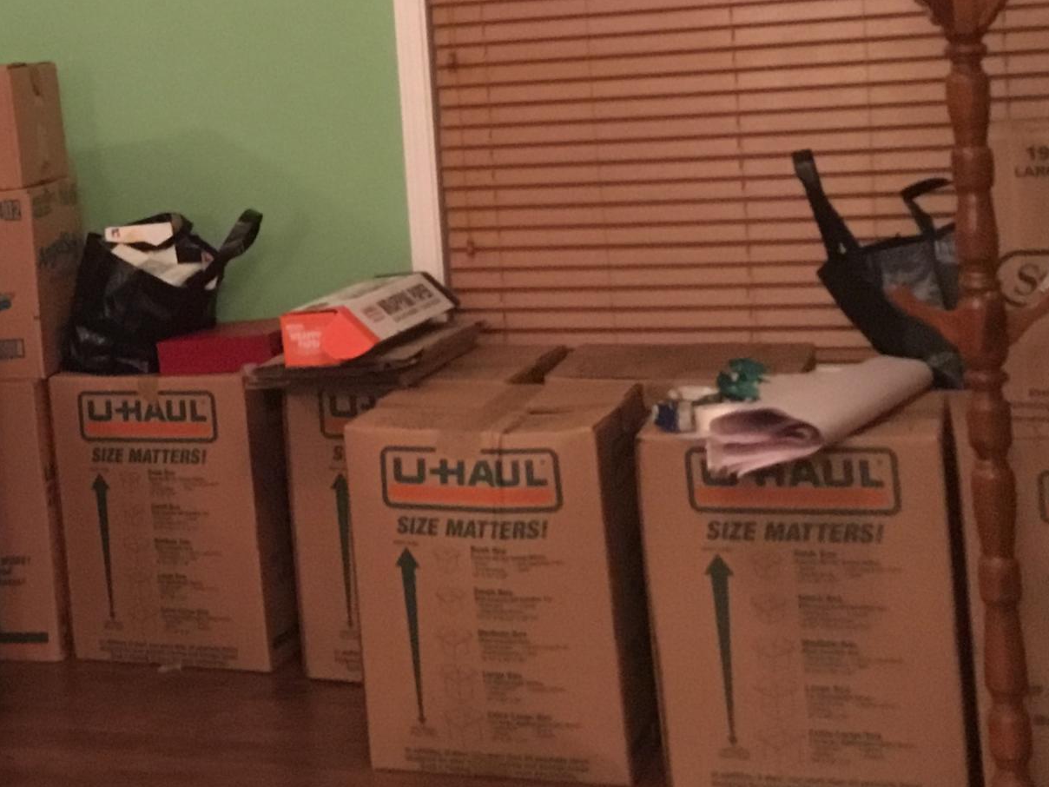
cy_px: 70
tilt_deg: -1.3
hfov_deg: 23.9
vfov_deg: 18.8
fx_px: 2333
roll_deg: +5.9
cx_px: -60
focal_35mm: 77
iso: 400
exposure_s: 1/15
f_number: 2.4
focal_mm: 3.3
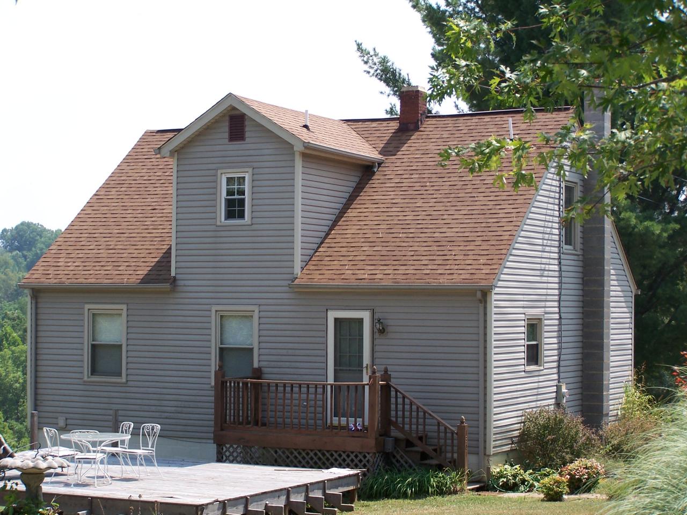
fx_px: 1488
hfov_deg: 26.0
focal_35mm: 75
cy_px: 258
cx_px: 344
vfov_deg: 19.6
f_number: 3.2
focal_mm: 12.4
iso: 80
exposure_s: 1/640
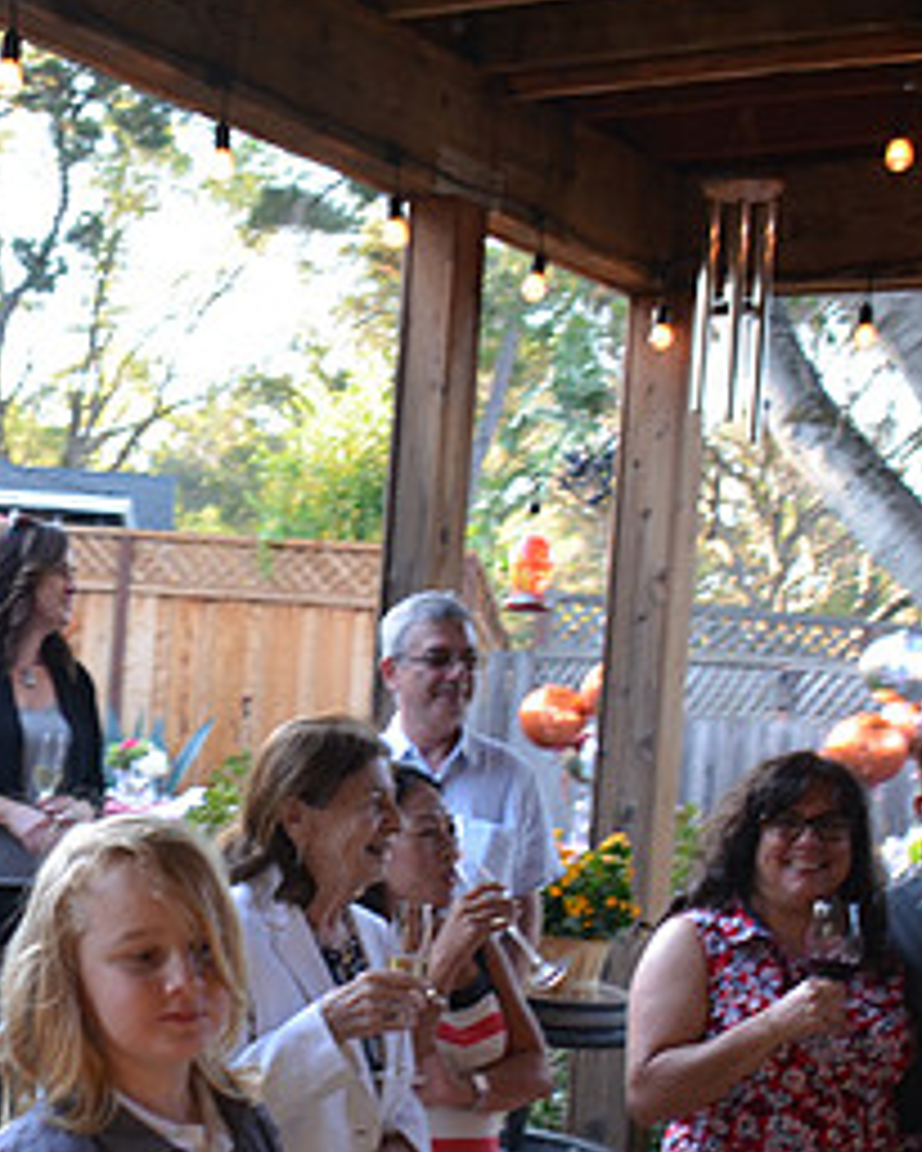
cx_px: 157
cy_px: 765
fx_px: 2386
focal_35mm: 70
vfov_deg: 27.0
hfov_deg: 21.5
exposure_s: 1/80
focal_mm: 22
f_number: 4.5
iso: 400
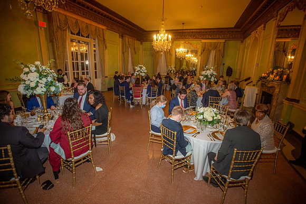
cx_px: 153
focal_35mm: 17
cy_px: 102
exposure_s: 1/80
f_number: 2.8
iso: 1250
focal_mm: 17
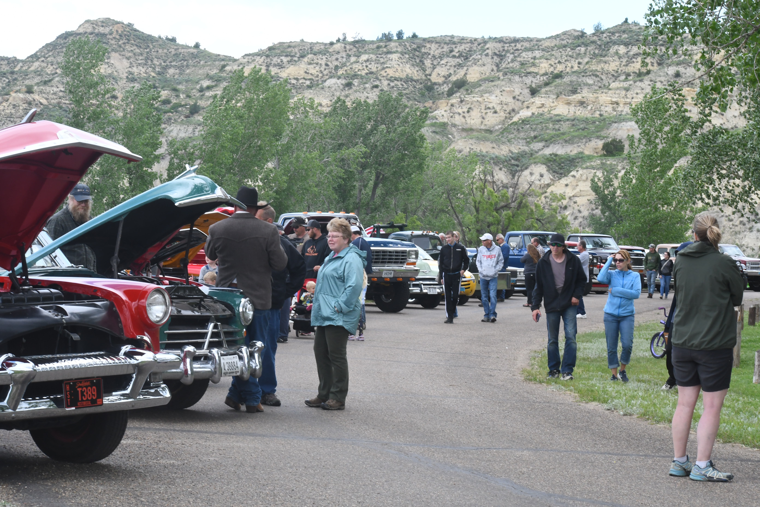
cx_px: 380
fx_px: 2216
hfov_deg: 19.5
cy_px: 254
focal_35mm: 105
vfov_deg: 13.0
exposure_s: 1/125
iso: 720
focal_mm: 70
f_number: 16
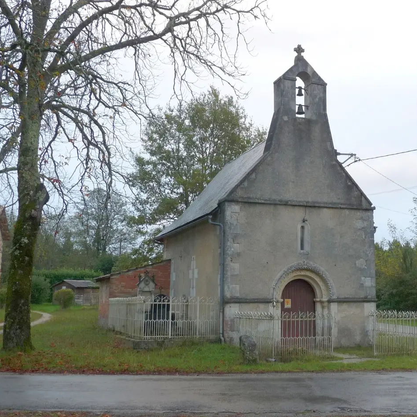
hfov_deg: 39.5
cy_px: 211
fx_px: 572
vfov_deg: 40.0
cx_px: 282
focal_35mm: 42
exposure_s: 1/40
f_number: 2.8
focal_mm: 4.8
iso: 100
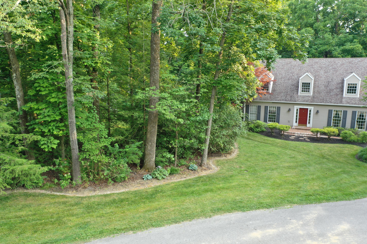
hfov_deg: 65.5
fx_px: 285
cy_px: 122
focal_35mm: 28
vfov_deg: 46.4
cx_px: 184
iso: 100
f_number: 3.5
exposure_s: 1/60
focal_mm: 10.26
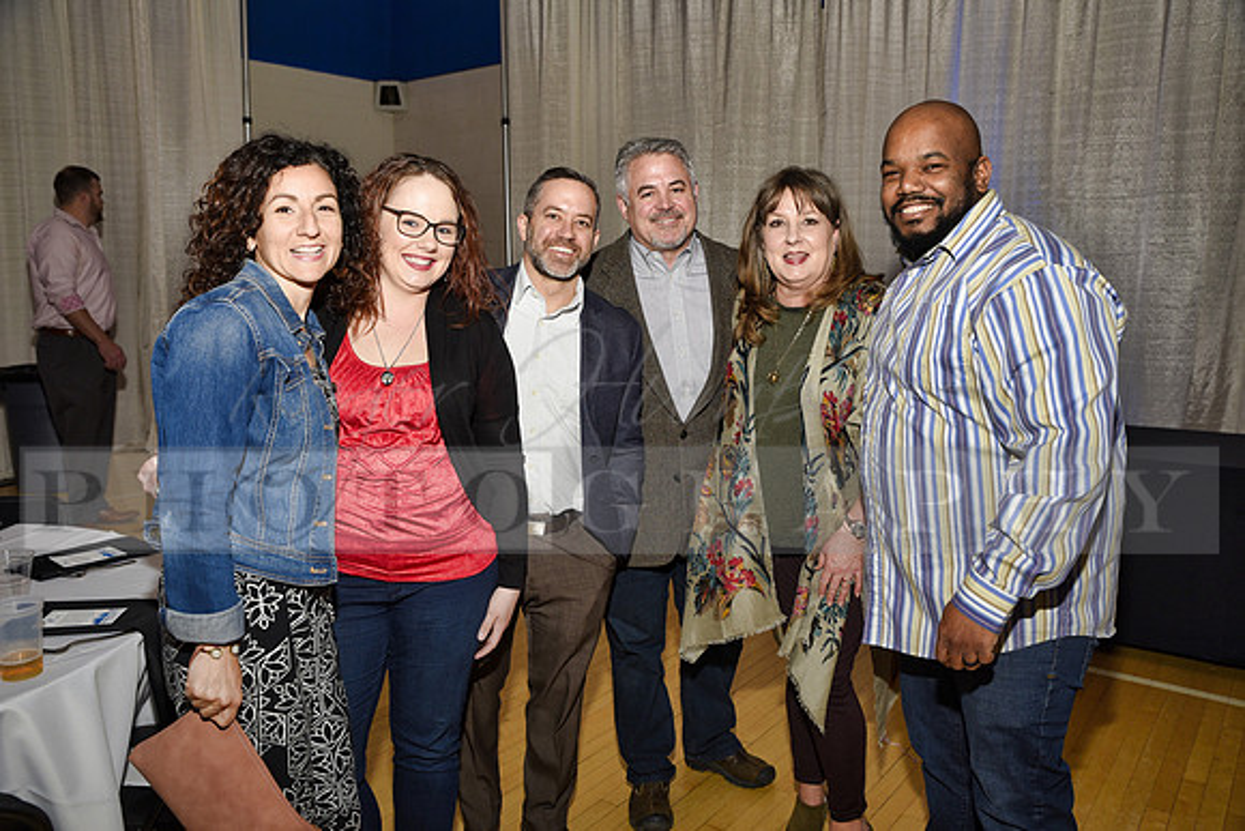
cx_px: 622
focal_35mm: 29
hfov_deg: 63.6
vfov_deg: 45.0
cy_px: 416
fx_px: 1003
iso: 200
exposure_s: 1/60
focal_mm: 29
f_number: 5
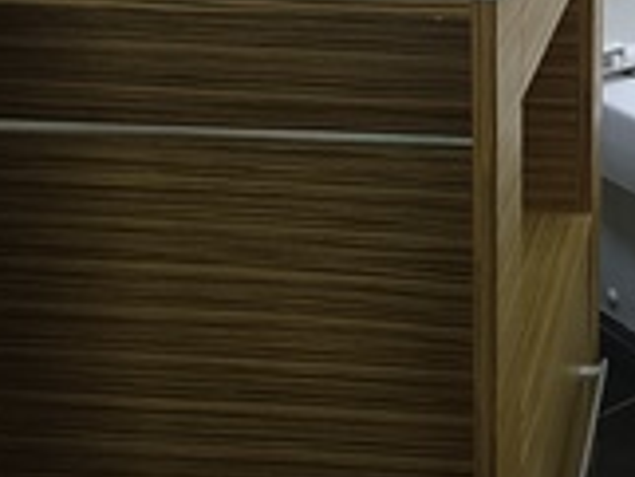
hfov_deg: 25.5
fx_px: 1303
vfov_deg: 19.3
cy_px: -128
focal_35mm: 71
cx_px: 688
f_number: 1.7
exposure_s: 1/50
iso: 2046
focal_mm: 4.7
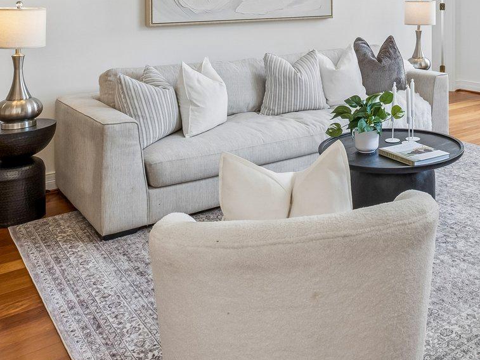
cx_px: 426
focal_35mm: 39
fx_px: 541
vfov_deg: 33.2
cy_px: -14
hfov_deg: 43.9
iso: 250
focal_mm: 10
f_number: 8
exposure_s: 1/40
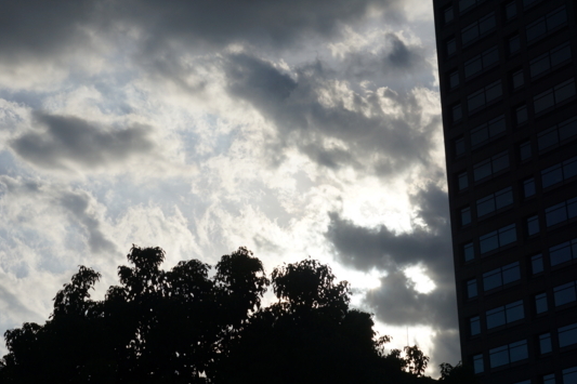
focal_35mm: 79
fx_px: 1262
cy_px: 188
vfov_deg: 17.3
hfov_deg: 25.7
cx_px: 254
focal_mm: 35
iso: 100
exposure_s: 1/1250
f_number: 9
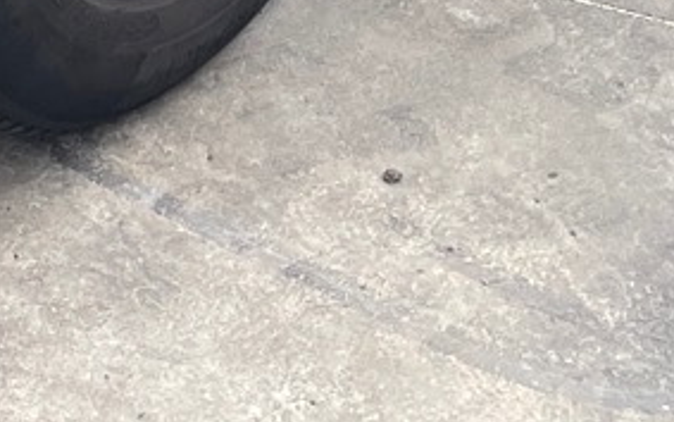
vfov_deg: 6.3
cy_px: -1168
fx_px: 3215
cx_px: -379
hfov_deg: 11.4
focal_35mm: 175
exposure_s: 1/940
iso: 32
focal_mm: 4.2
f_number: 1.6
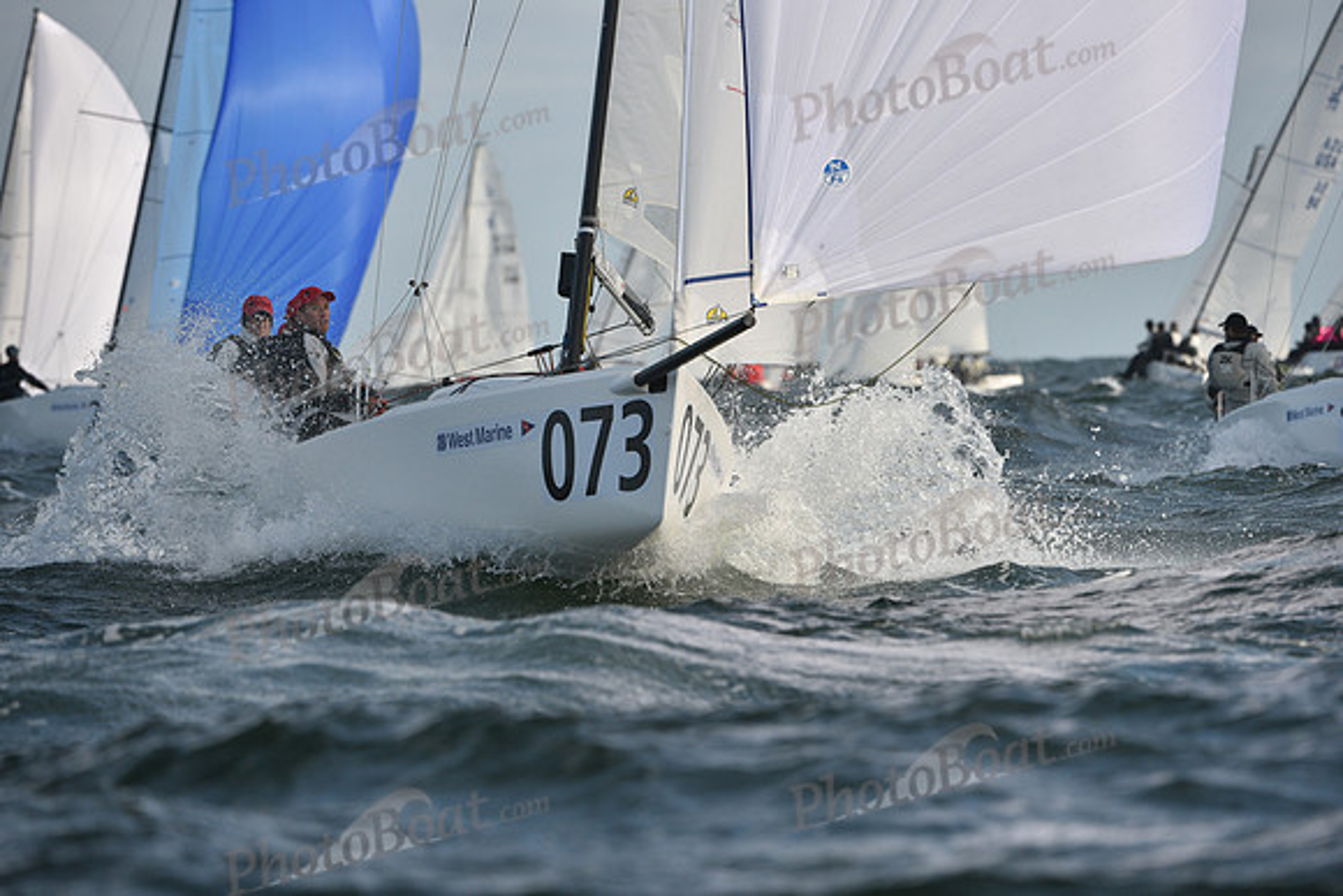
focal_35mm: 350
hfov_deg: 5.9
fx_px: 13059
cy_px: 448
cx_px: 672
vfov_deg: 3.9
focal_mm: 350
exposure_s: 1/1600
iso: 320
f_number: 6.3
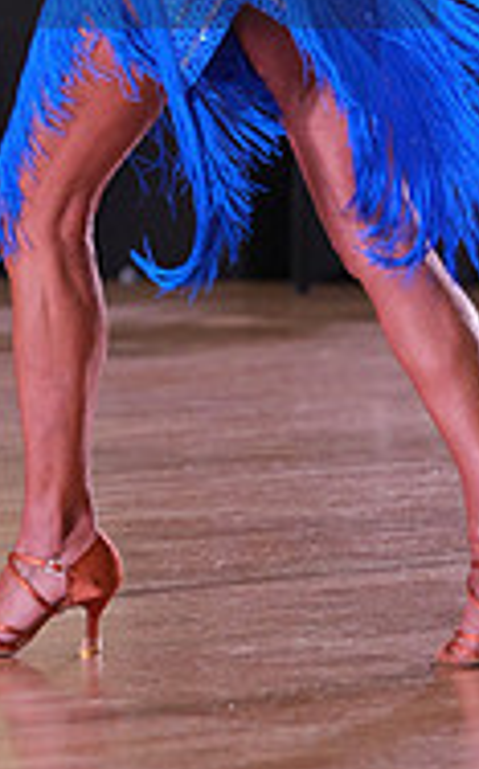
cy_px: -106
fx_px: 8779
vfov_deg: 5.0
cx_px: -125
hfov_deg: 3.1
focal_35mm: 419
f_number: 4
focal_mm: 133
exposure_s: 1/500
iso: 1600
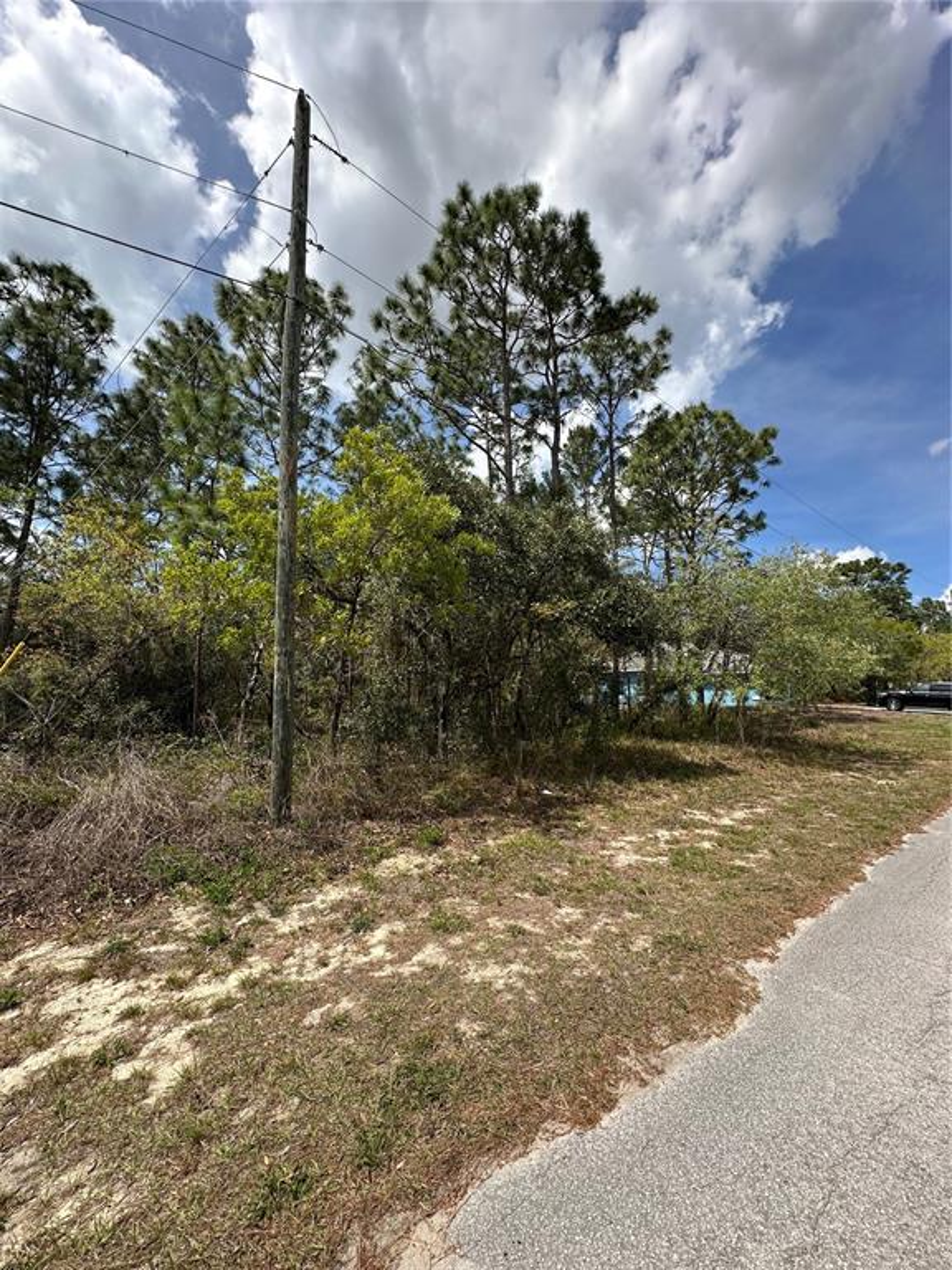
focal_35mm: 14
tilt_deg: +9.5
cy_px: 635
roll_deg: -1.5
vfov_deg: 102.1
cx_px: 476
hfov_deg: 85.7
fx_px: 513
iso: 50
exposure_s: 1/1114
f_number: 2.2
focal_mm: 2.22
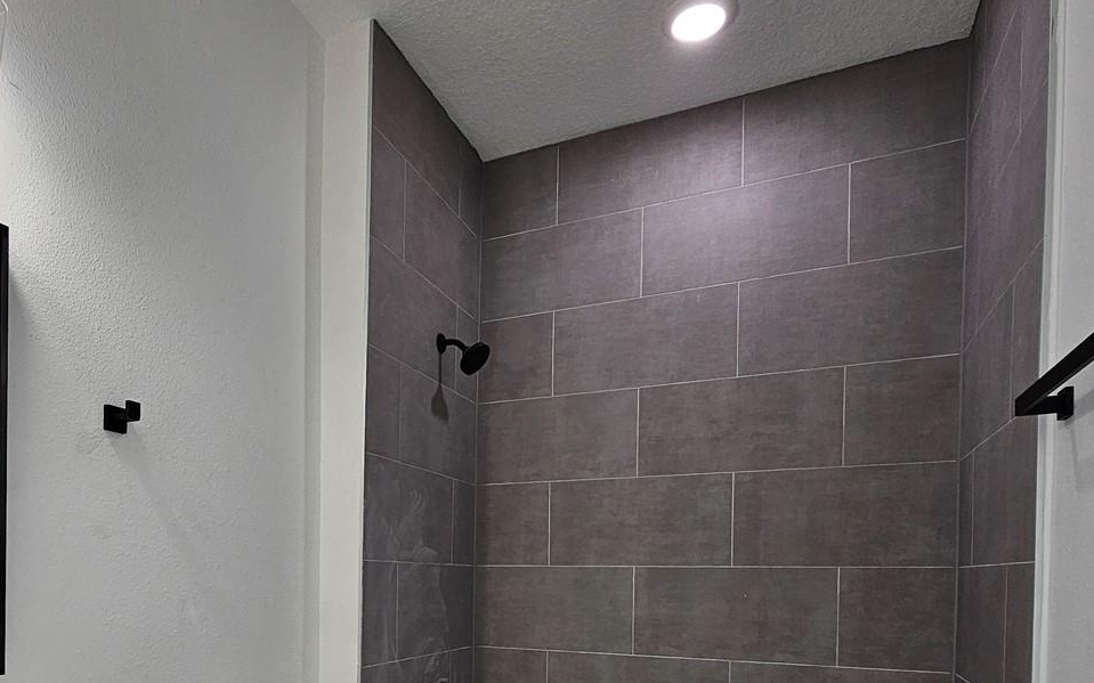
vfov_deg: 48.5
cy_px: 590
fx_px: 686
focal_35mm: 23
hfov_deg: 75.5
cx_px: 395
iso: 80
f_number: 2.2
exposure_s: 1/120
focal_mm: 2.2
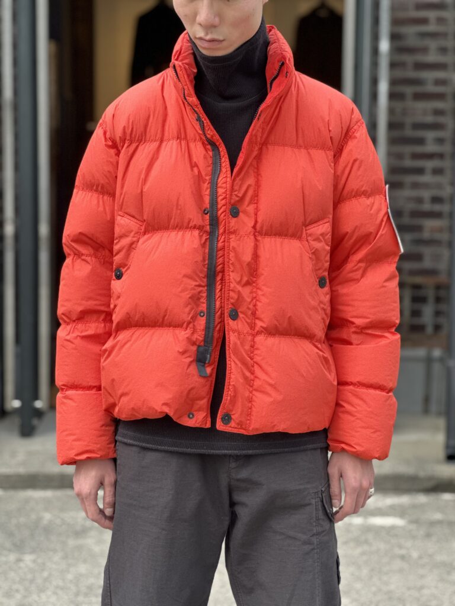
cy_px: 303
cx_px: 228
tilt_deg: -4.3
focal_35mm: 77
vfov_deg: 25.3
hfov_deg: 19.1
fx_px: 1349
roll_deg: -0.3
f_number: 2.8
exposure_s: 1/121
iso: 100
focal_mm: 9
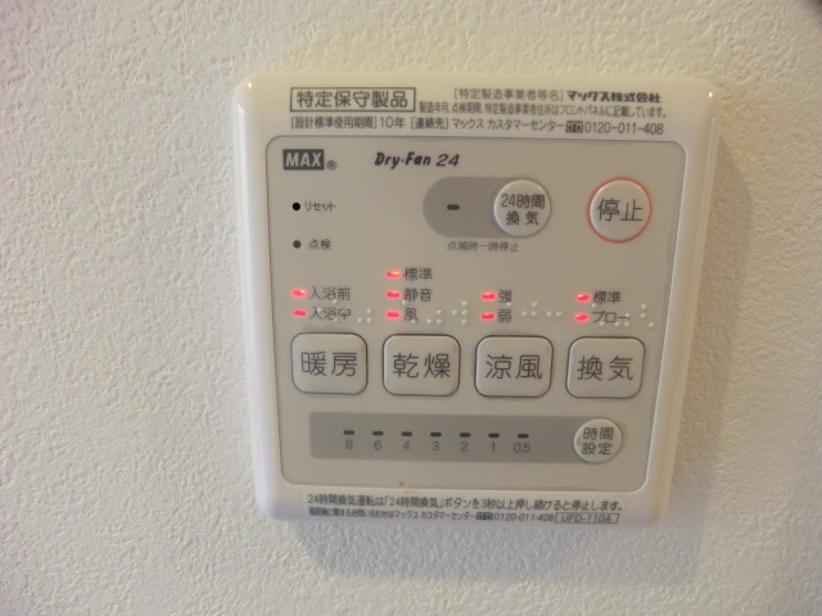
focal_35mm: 24
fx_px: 570
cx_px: 411
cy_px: 308
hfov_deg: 71.6
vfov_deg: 56.8
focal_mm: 4.3
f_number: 3.2
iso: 320
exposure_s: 1/60
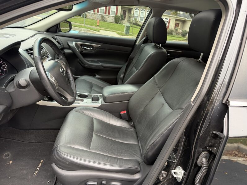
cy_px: 92
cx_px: 124
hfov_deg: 71.6
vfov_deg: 56.8
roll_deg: -8.9
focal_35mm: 24
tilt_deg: -20.3
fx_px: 171
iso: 200
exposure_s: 1/99
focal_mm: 6.76
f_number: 1.78
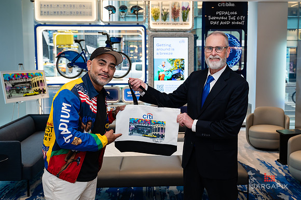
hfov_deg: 51.6
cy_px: 92
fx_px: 311
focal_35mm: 37
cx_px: 159
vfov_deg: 35.6
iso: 500
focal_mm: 33
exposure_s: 1/160
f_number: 4
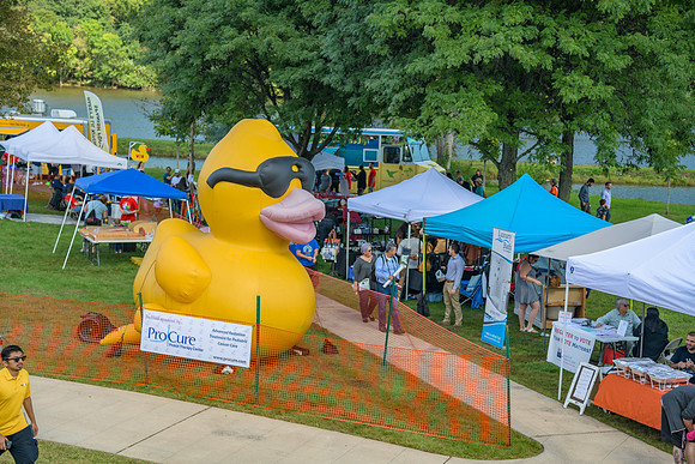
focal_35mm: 58
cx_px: 348
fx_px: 1120
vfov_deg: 23.4
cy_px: 232
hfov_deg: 34.5
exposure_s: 1/125
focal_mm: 58
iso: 64
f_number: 4
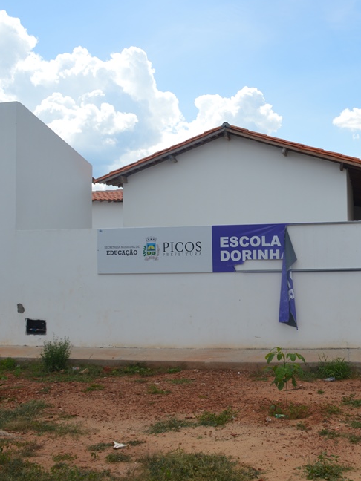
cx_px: 279
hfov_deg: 34.3
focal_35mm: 41
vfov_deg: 45.8
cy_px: 233
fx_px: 570
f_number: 9
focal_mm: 18
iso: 100
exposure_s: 1/320
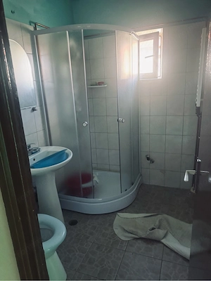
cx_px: 106
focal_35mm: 24
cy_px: 140
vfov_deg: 71.6
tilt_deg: -15.6
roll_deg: +4.3
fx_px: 195
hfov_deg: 56.8
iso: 640
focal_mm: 6.76
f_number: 1.78
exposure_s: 1/60
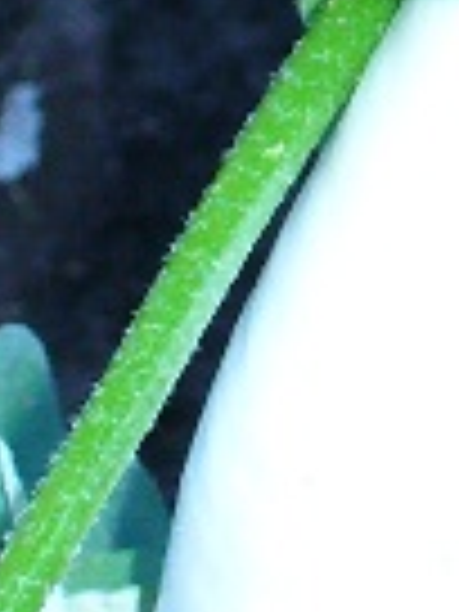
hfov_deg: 6.2
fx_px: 4172
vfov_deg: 8.3
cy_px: -108
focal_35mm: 236
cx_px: 752
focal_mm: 6.1
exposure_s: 1/30
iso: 200
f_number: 2.8
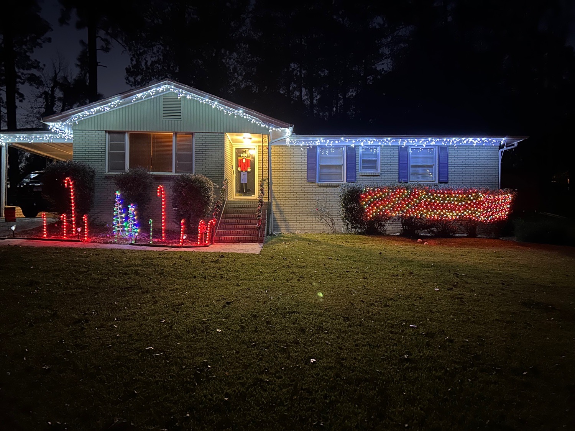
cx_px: 288
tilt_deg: +0.2
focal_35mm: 26
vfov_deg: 53.1
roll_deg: -0.5
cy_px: 216
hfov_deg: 67.3
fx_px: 432
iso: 640
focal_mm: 5.7
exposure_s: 1/9
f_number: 1.5
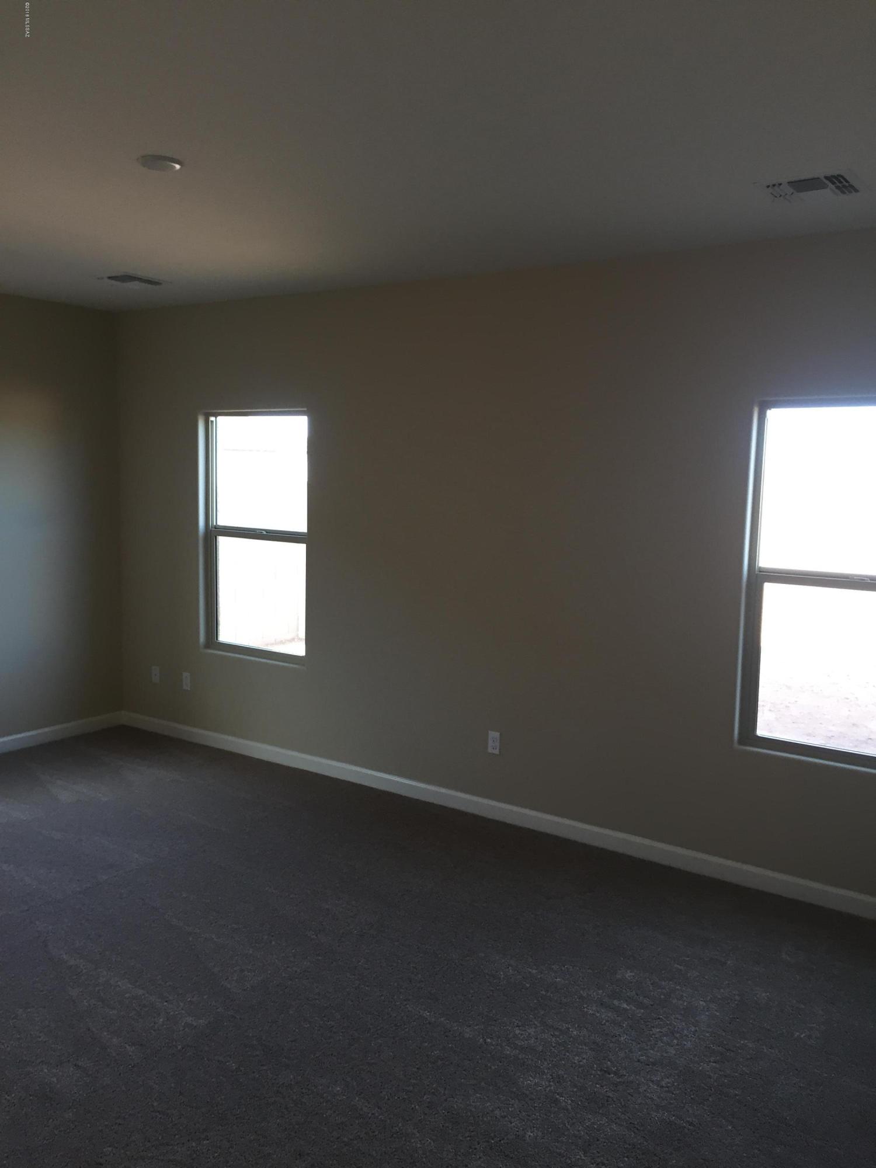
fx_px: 979
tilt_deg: -8.7
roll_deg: -1.1
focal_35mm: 29
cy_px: 584
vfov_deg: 61.7
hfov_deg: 48.2
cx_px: 438
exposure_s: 1/30
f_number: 2.2
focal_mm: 4.15
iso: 32
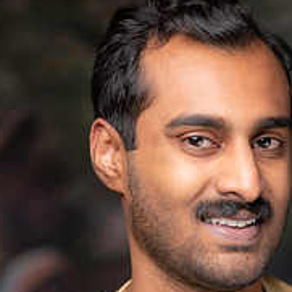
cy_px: 344
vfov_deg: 9.6
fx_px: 1718
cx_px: 232
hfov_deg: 9.7
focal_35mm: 180
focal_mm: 85
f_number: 2
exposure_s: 1/200
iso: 100
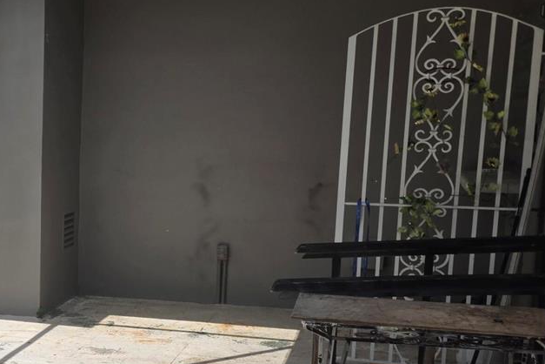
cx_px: -130
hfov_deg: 28.1
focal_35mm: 61
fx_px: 923
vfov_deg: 22.1
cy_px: 253
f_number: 1.7
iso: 80
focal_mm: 6.25
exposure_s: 1/5958
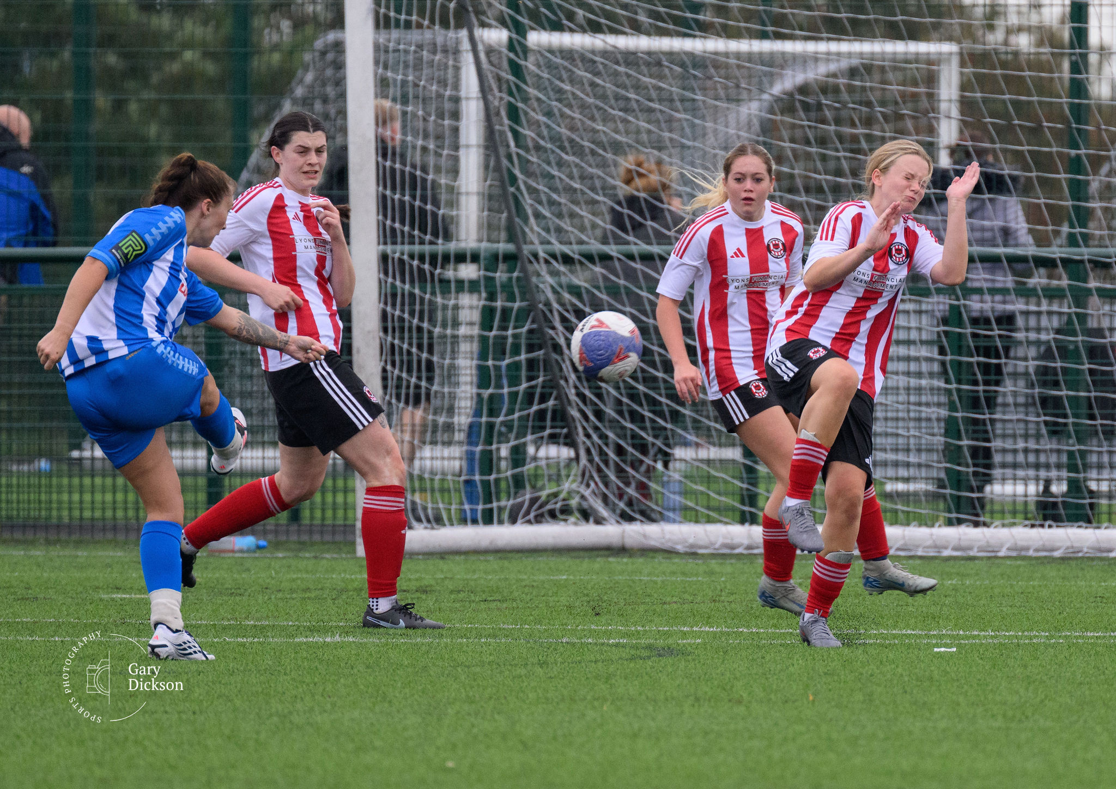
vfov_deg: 1.7
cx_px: 870
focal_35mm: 821
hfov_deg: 2.5
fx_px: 25946
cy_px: 437
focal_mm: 400
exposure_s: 1/1000
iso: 2000
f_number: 5.6
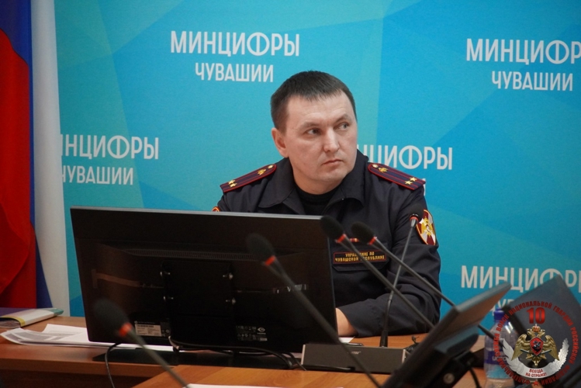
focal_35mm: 202
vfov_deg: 6.8
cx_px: 290
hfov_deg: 10.2
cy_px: 194
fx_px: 3269
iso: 6400
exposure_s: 1/250
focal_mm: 135
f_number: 5.6
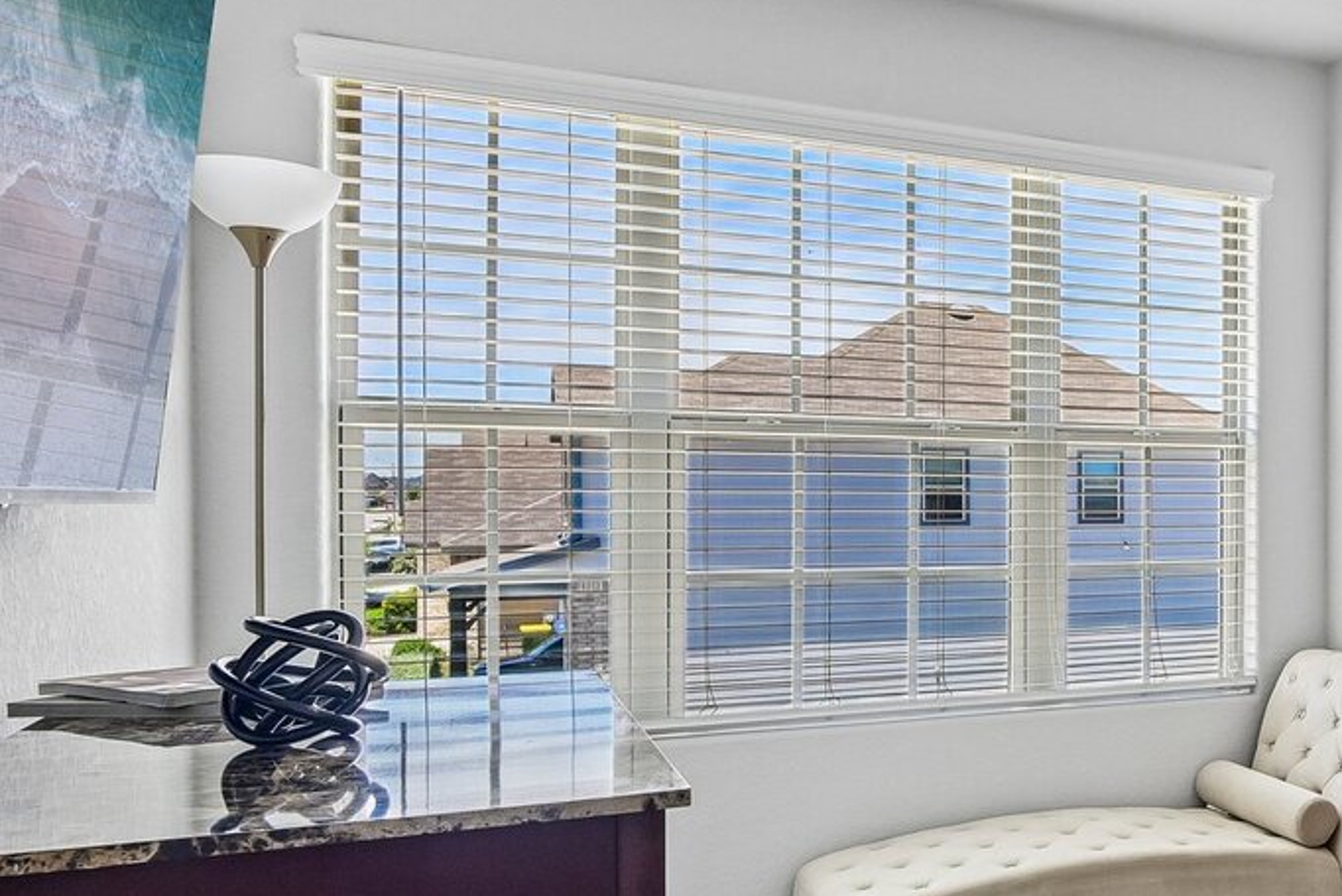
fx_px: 1417
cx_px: 1499
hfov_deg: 40.3
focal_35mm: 38
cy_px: 514
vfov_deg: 35.0
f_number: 8
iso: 400
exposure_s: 1/30
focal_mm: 16
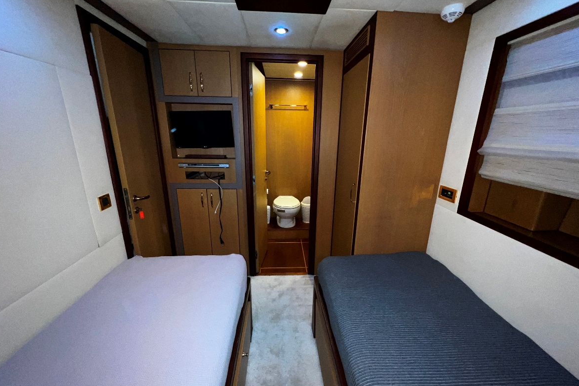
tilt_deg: -17.3
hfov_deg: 104.2
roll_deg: -0.7
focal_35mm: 14
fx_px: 225
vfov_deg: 81.2
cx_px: 295
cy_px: 203
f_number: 1.8
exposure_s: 1/43
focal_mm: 1.57
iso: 160
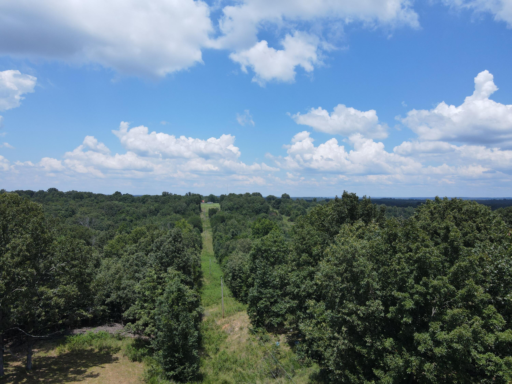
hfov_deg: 71.6
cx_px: 256
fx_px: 355
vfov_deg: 56.8
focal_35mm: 24
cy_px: 192
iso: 100
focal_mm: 4.5
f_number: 2.8
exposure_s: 1/800
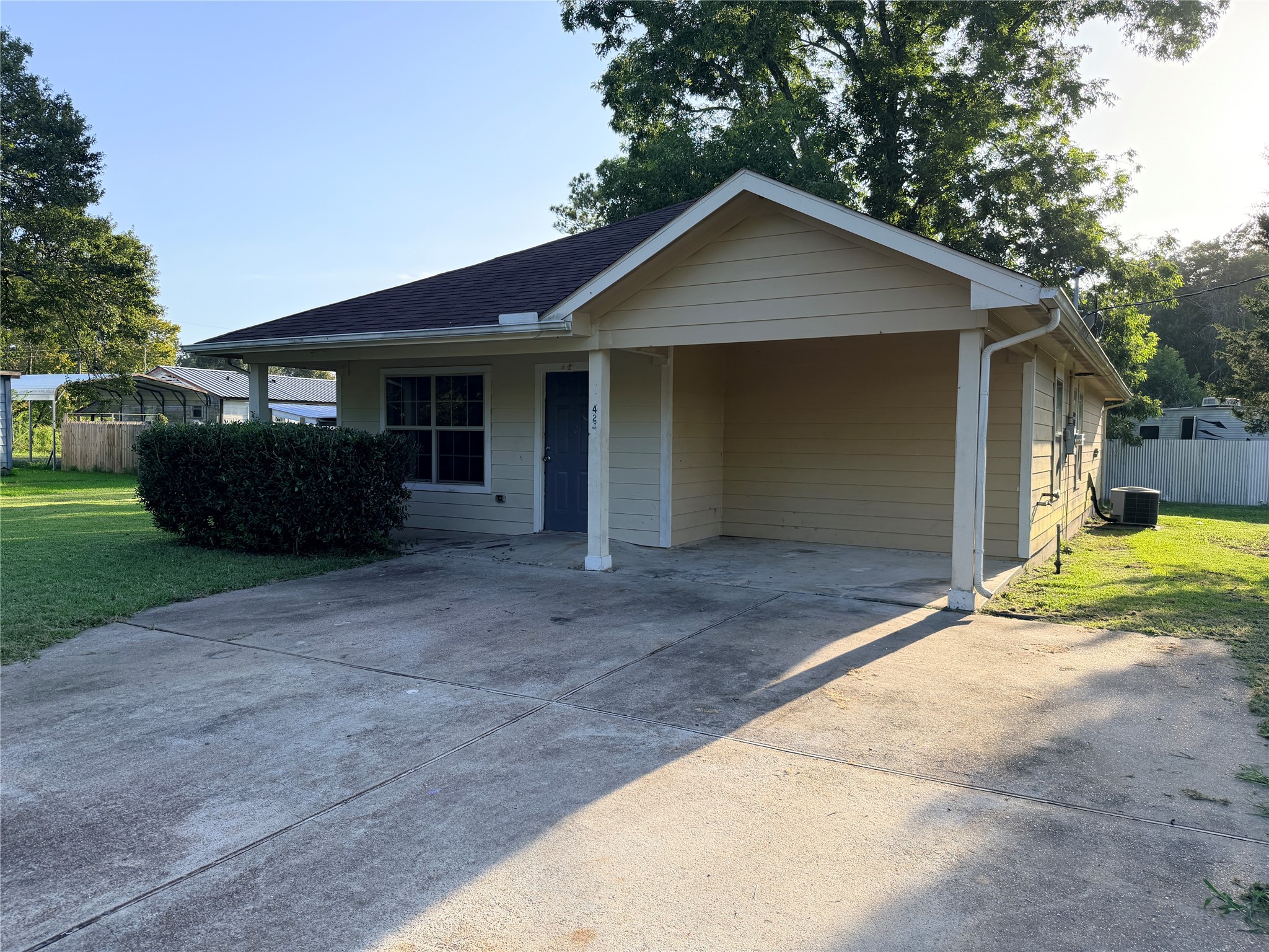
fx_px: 880
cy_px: 476
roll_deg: -0.7
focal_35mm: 24
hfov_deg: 71.6
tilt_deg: -4.0
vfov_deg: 56.8
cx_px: 634
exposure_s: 1/1618
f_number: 1.78
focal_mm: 6.76
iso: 100
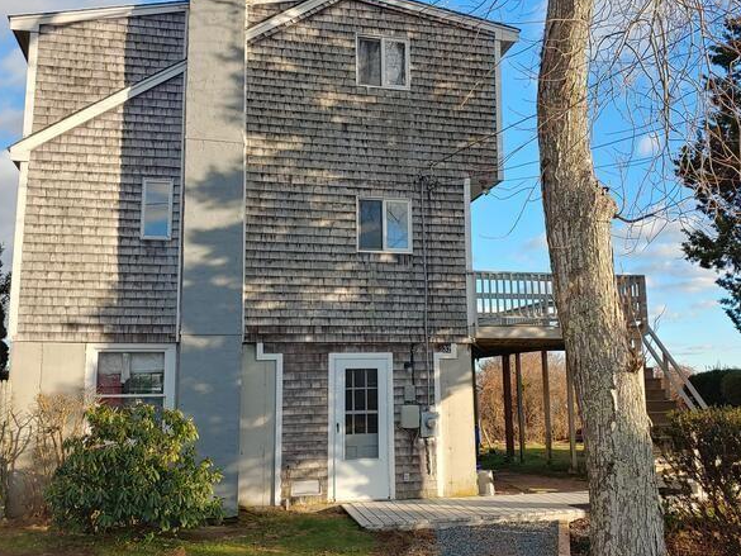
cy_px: 272
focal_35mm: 35
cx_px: 388
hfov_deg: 52.6
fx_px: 749
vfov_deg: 40.7
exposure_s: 1/952
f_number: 1.5
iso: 50
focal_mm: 4.23
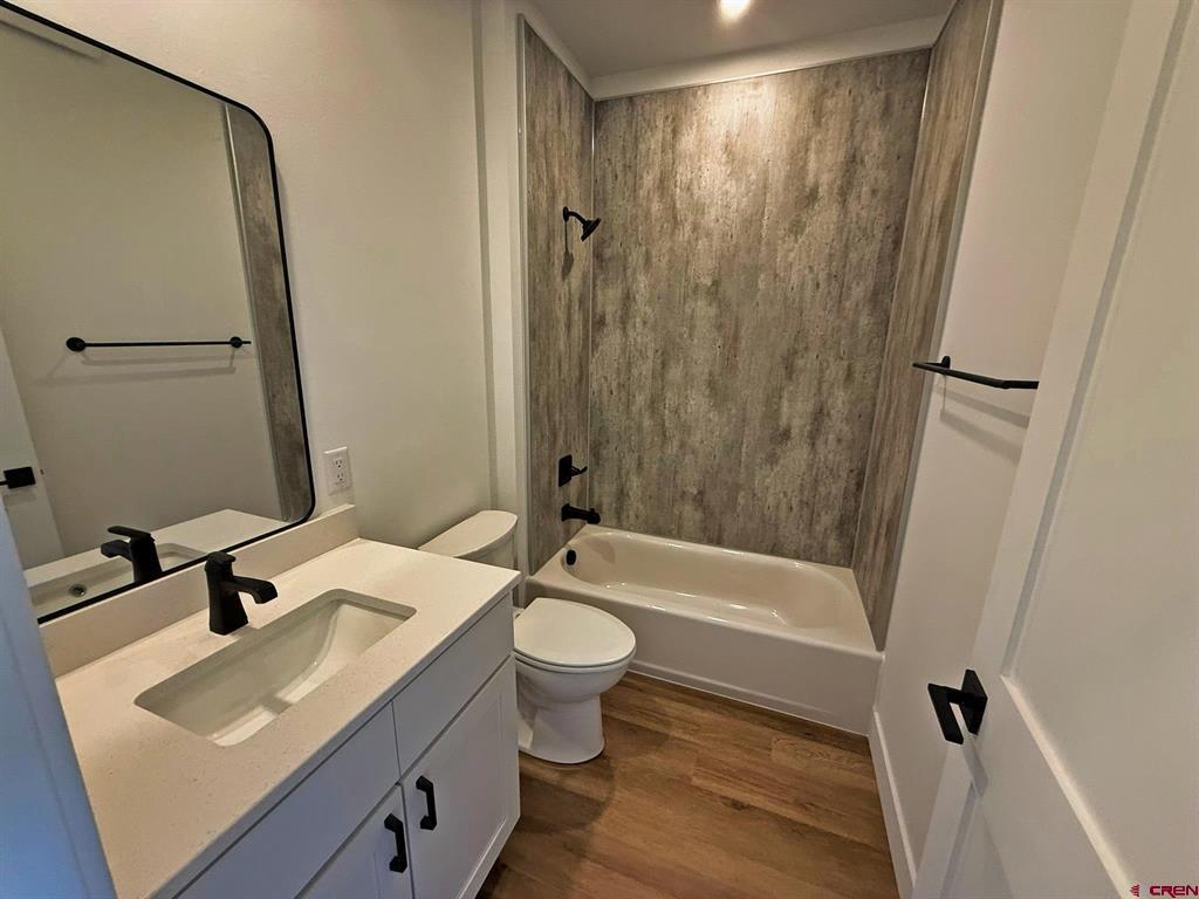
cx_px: 600
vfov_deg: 85.7
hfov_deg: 102.1
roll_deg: -0.7
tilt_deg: -13.6
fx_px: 485
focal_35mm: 14
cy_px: 450
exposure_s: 1/120
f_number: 2.2
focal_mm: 2.22
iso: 320
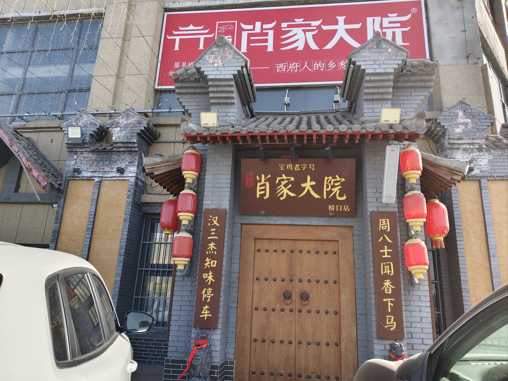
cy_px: 190
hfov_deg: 67.3
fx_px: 382
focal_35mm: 26
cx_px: 254
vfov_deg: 53.1
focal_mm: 4.84
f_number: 1.79
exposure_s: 1/500
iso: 71
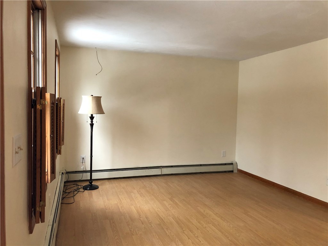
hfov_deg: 63.4
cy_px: 123
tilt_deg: -2.2
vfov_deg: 49.7
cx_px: 164
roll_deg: -1.4
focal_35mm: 28
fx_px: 265
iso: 100
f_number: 1.8
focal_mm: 3.99
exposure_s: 1/11
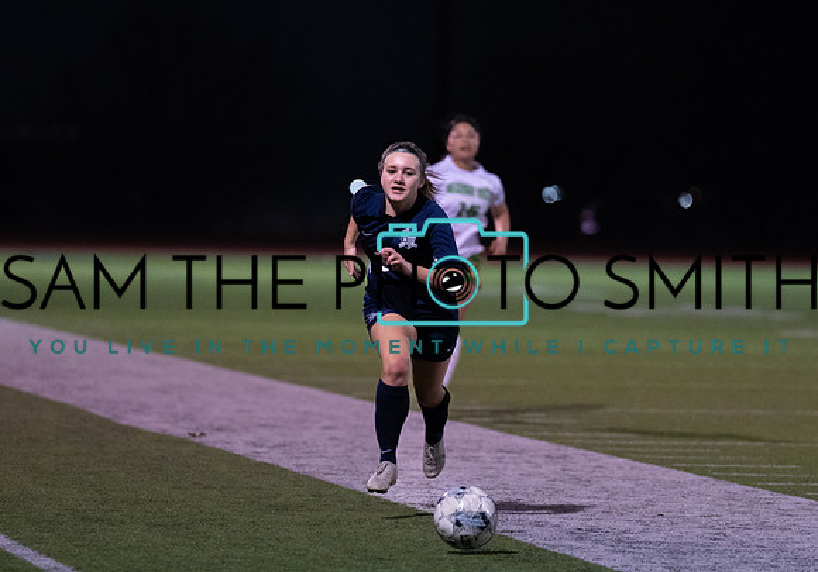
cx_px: 376
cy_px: 272
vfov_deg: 4.4
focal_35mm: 321
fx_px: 7408
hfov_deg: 6.3
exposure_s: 1/1000
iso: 4000
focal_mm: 200
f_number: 2.8
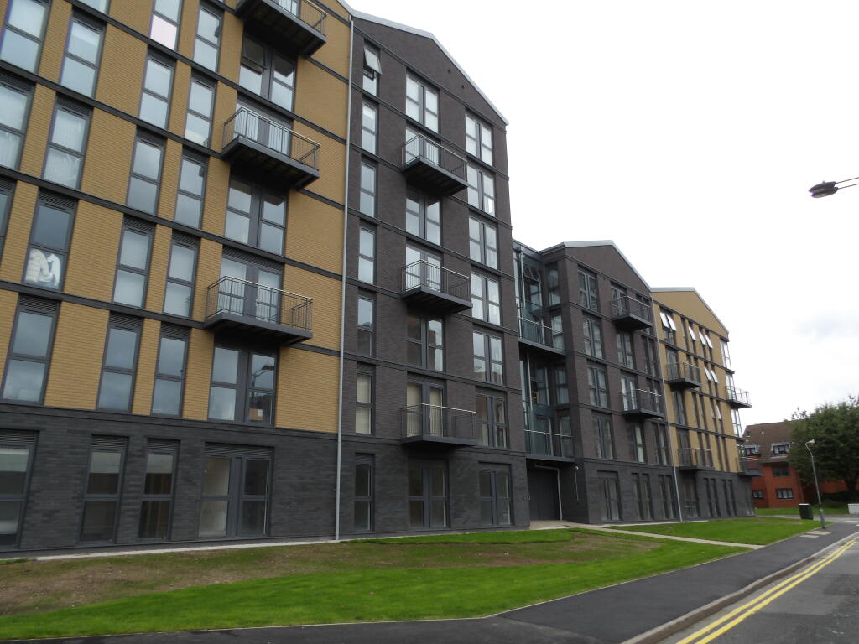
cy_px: 322
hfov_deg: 71.6
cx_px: 430
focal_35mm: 24
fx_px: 596
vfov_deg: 56.8
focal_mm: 4.3
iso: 100
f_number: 4.1
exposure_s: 1/96
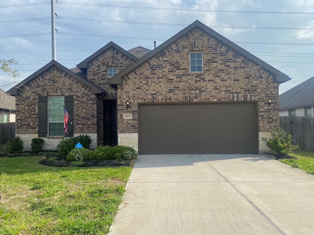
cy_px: 121
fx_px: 245
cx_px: 152
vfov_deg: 51.4
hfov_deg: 65.3
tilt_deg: +1.4
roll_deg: +1.1
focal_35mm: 27
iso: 32
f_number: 1.8
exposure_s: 1/2571
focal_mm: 4.25
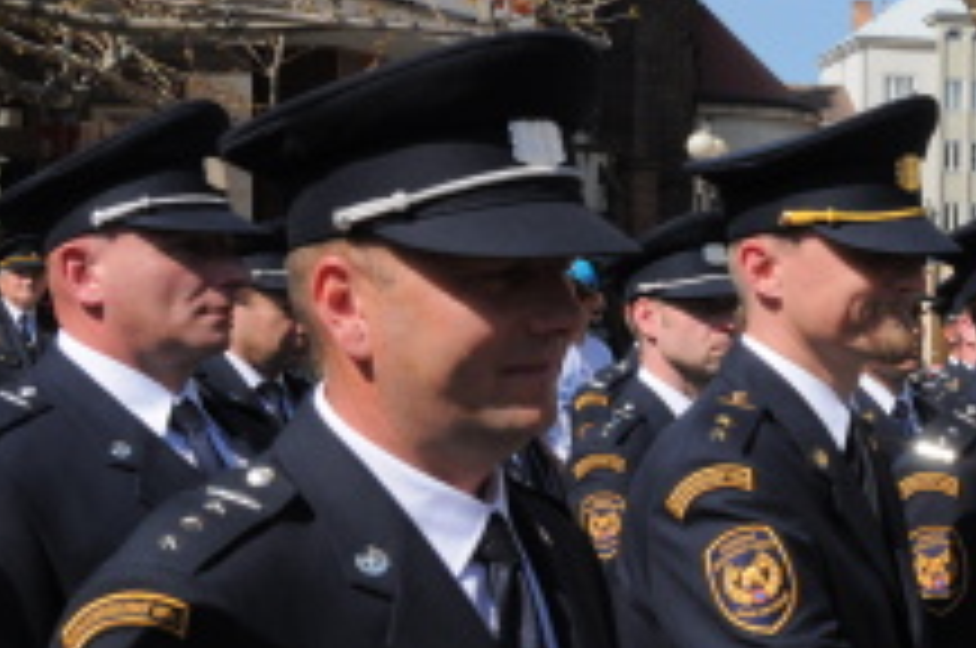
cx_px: 1115
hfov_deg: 21.3
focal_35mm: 90
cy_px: 454
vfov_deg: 15.1
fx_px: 2436
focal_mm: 26
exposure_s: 1/800
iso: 400
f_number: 10
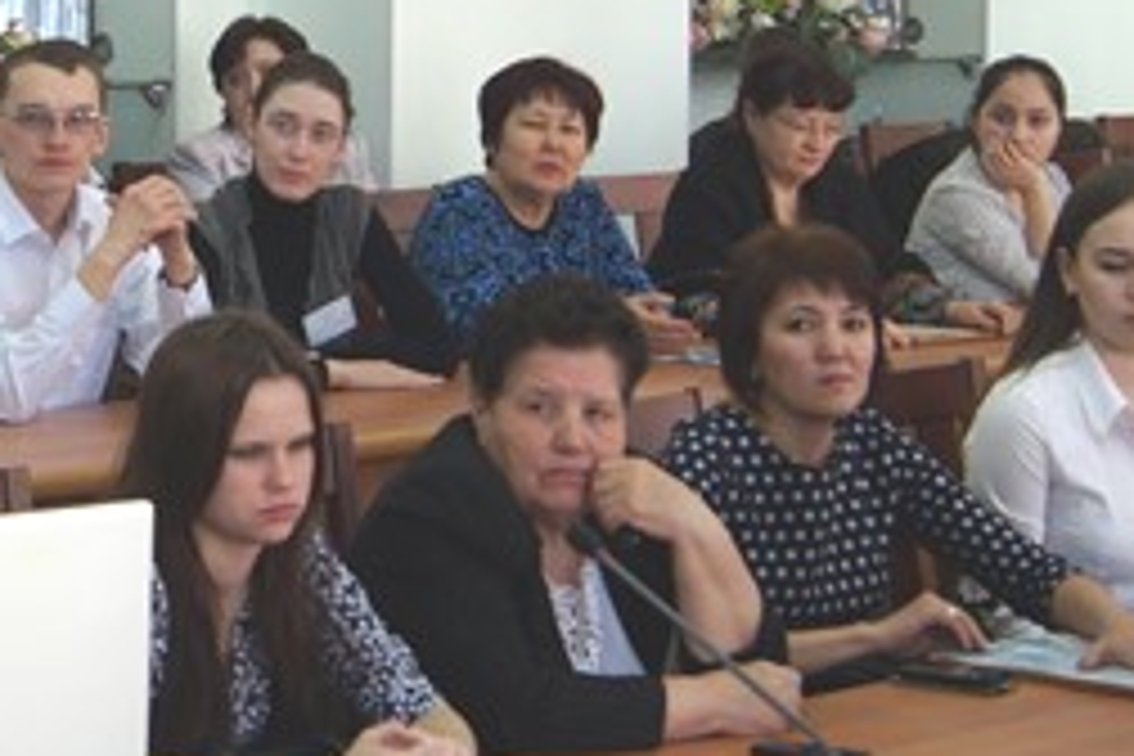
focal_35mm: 119
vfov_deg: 11.5
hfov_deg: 16.9
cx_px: 18
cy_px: 214
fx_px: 3748
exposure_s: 1/50
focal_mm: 20
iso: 200
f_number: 5
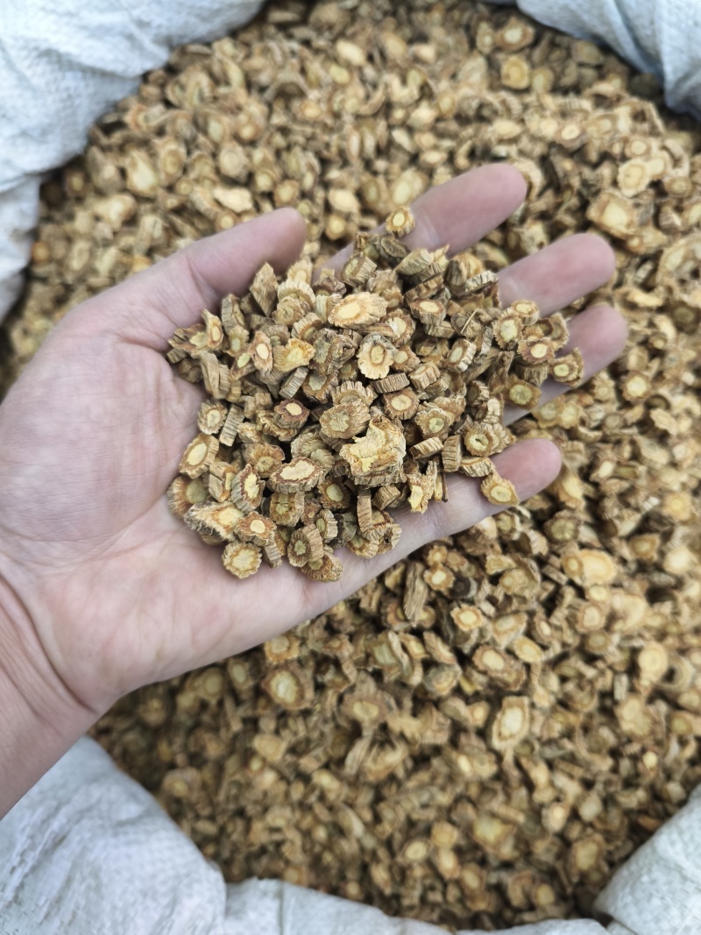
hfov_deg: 58.9
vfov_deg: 73.9
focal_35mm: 23
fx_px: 621
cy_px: 468
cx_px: 350
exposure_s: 1/50
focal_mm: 5.84
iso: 250
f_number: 1.6
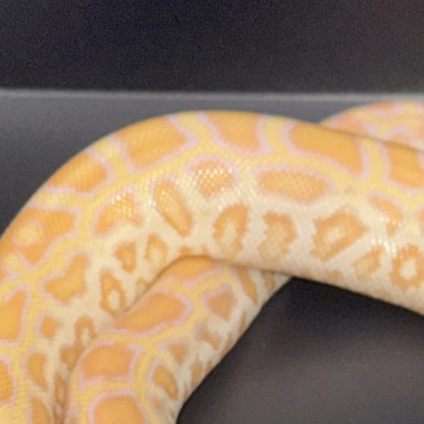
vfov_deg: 10.3
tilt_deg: -43.0
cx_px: 248
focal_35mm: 166
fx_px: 2300
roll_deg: +3.4
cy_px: 541
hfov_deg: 10.5
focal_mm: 6.76
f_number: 1.78
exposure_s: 1/187
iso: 50
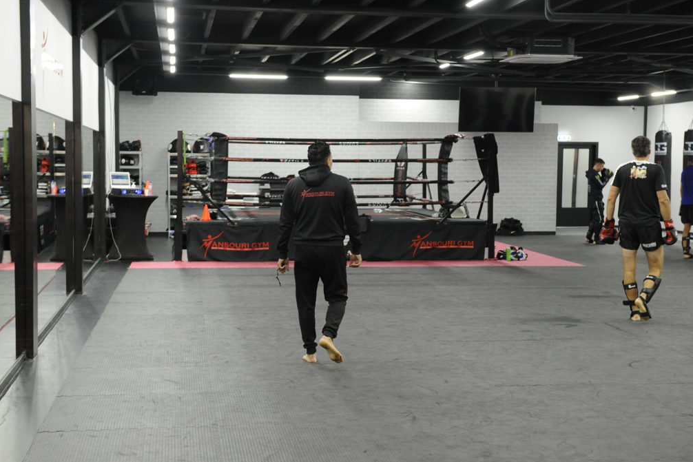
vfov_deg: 23.0
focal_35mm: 59
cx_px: 351
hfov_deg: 33.9
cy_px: 233
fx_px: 1136
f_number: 5.6
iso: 3200
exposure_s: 1/50
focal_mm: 58
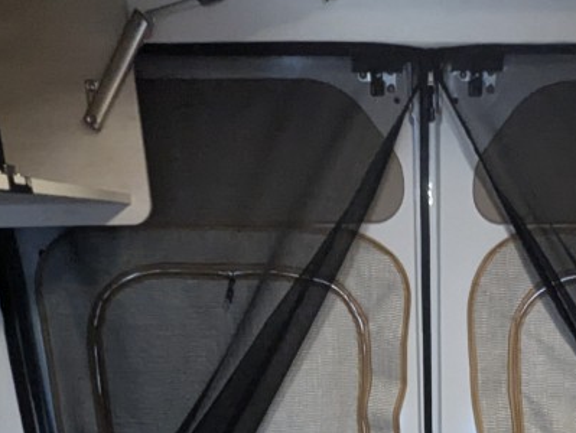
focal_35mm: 56
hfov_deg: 33.5
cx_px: 450
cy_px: 642
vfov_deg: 21.9
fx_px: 933
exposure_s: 1/56
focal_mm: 2.35
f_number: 2.2
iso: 505
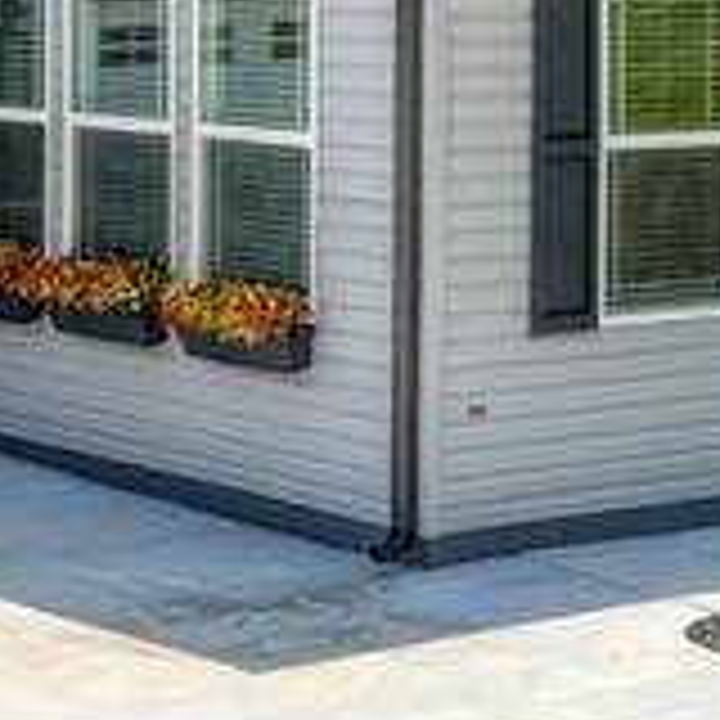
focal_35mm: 141
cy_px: -70
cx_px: 495
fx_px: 3312
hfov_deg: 12.4
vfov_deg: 12.2
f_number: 9
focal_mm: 13.8
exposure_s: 1/25
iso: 100
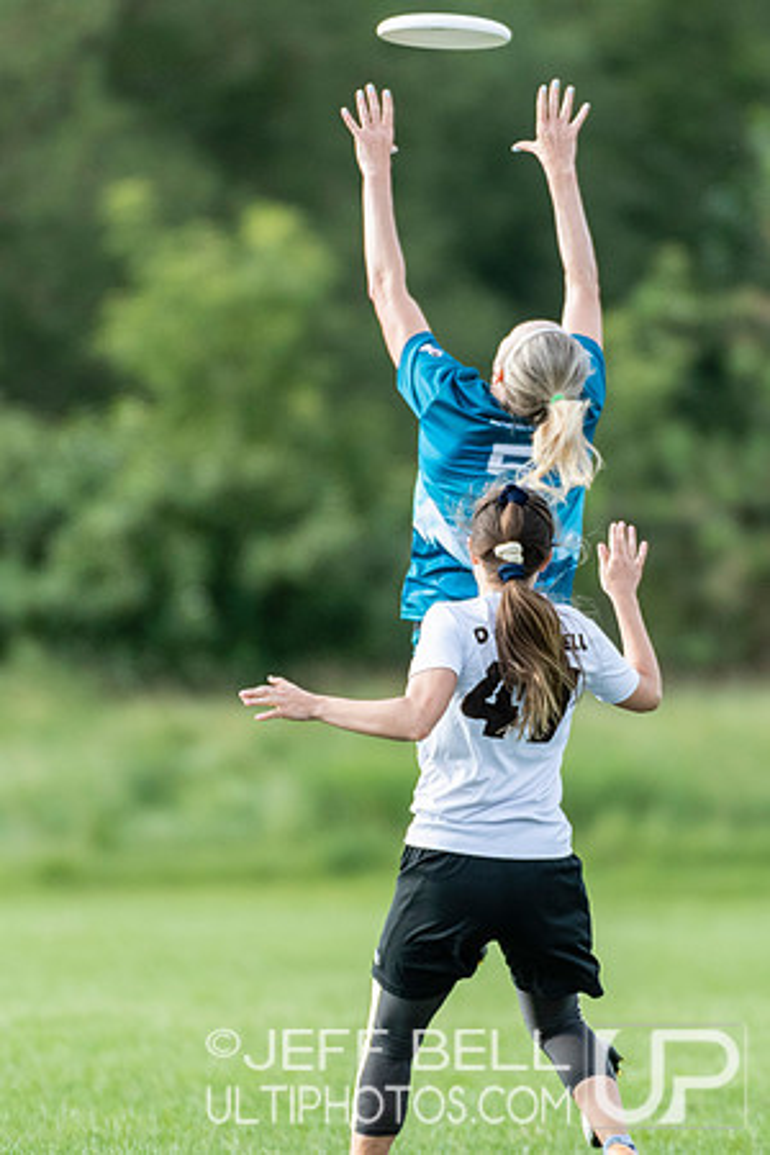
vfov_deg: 2.3
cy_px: 578
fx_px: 28873
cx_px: 385
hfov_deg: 1.5
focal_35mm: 900
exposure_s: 1/1600
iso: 720
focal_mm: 400
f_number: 4
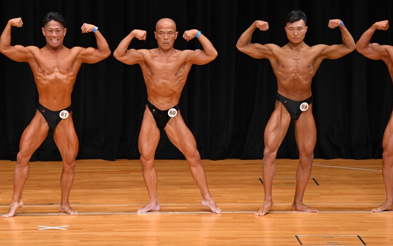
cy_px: 123
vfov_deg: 5.0
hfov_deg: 8.0
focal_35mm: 264
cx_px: 195
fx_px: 2828
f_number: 5.6
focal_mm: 170
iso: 3200
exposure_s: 1/400
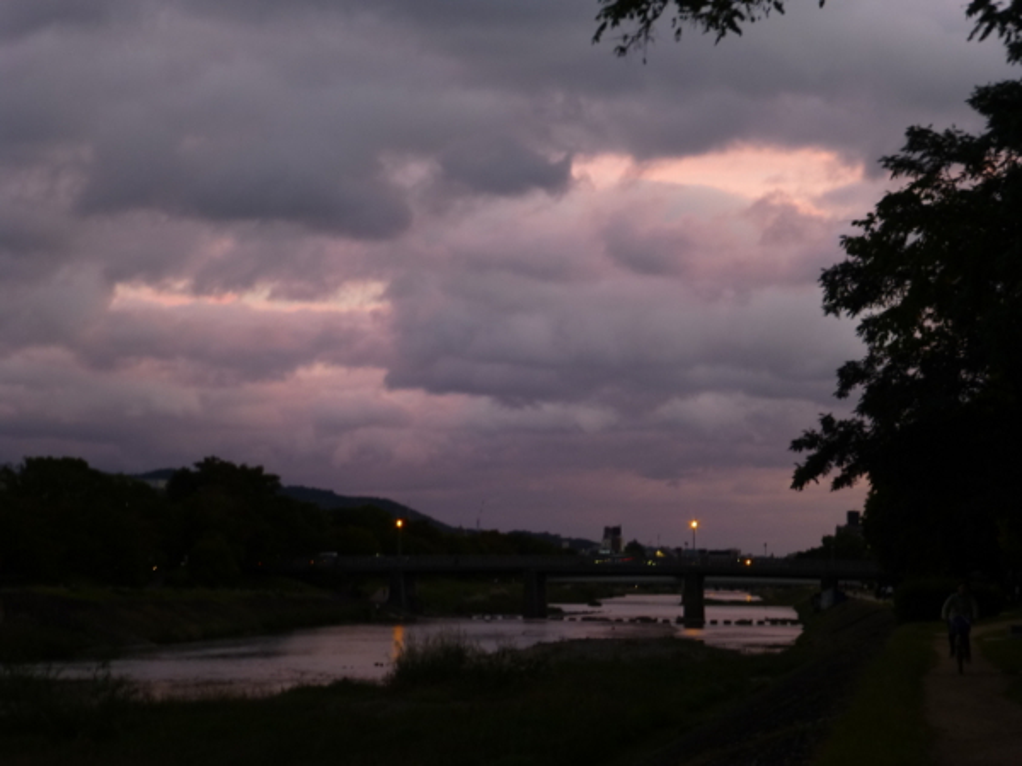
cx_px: 511
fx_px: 3218
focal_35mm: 109
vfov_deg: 13.6
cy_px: 383
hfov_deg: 18.0
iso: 100
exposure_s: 1/4
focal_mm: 19.4
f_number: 5.3
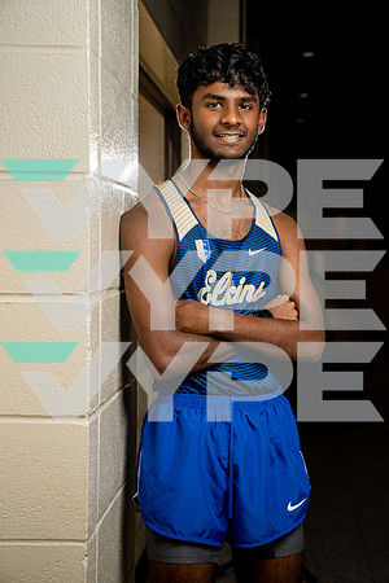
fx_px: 1053
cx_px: 194
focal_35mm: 65
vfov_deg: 31.0
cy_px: 292
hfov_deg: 20.9
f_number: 5.6
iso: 320
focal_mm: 65
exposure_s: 1/250
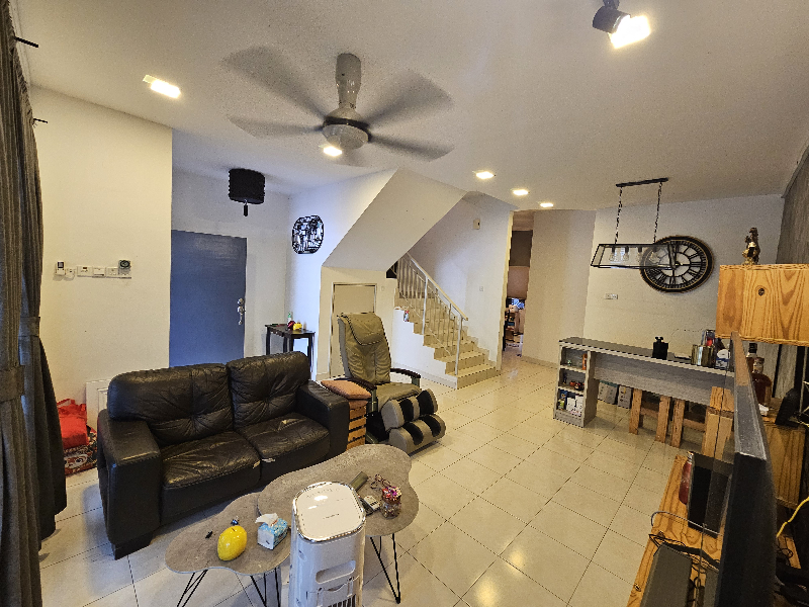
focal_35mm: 13
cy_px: 304
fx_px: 304
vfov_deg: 89.9
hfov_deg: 106.2
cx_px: 404
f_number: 2.2
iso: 320
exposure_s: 1/33.3
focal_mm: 2.2
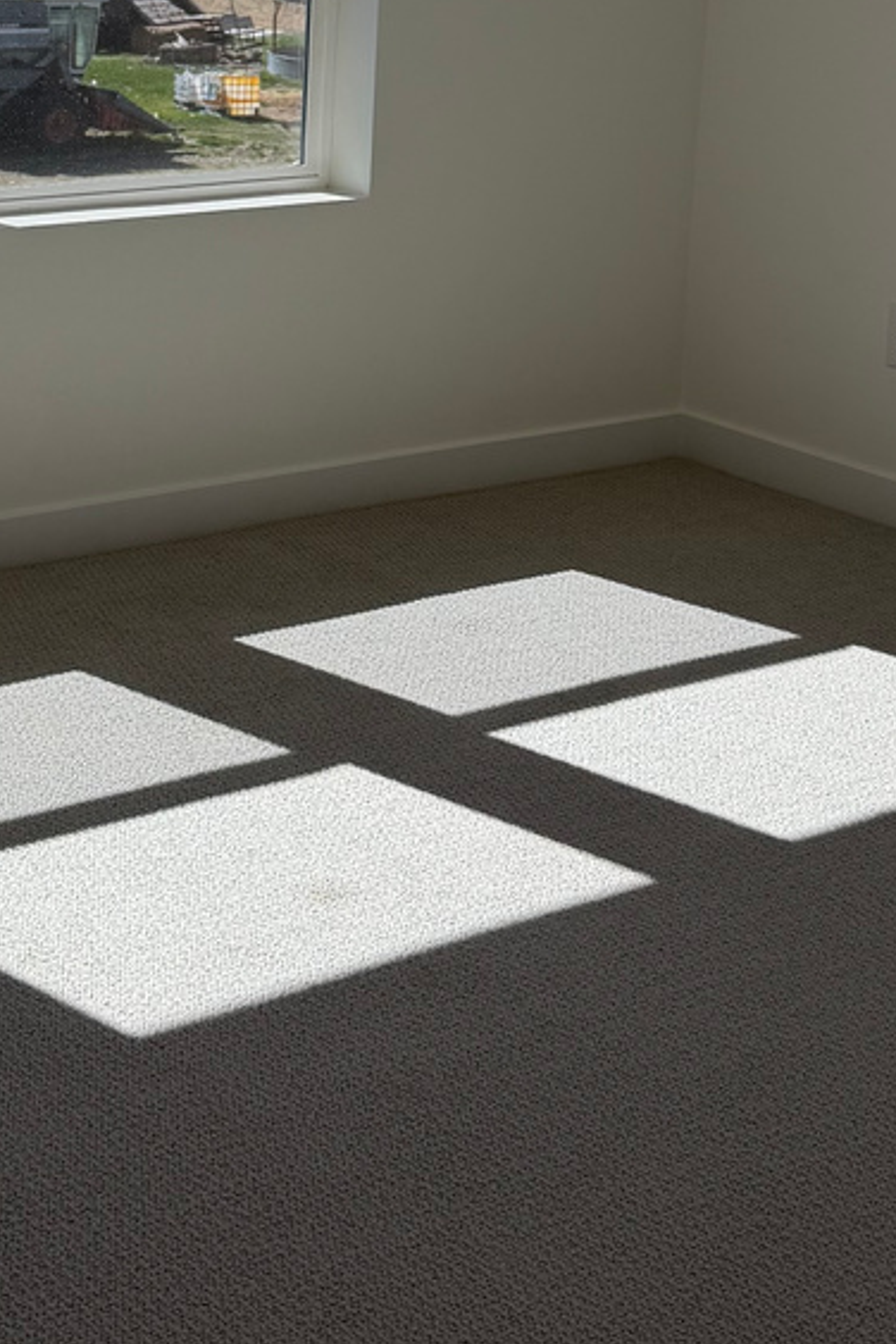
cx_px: 148
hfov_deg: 19.8
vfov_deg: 28.7
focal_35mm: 68
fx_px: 2538
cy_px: 174
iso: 80
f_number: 1.78
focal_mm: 6.76
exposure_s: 1/2703
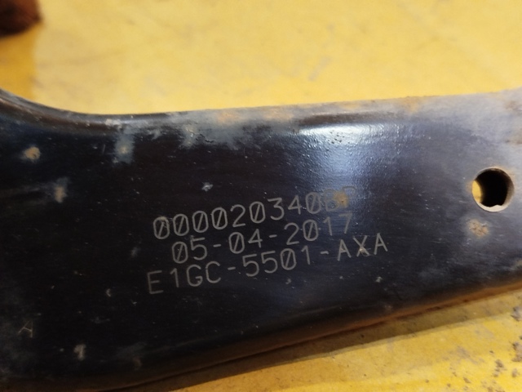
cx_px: 261
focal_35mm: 48
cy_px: 196
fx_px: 724
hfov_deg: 39.7
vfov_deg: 30.3
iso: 320
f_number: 1.7
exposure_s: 1/17
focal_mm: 5.31
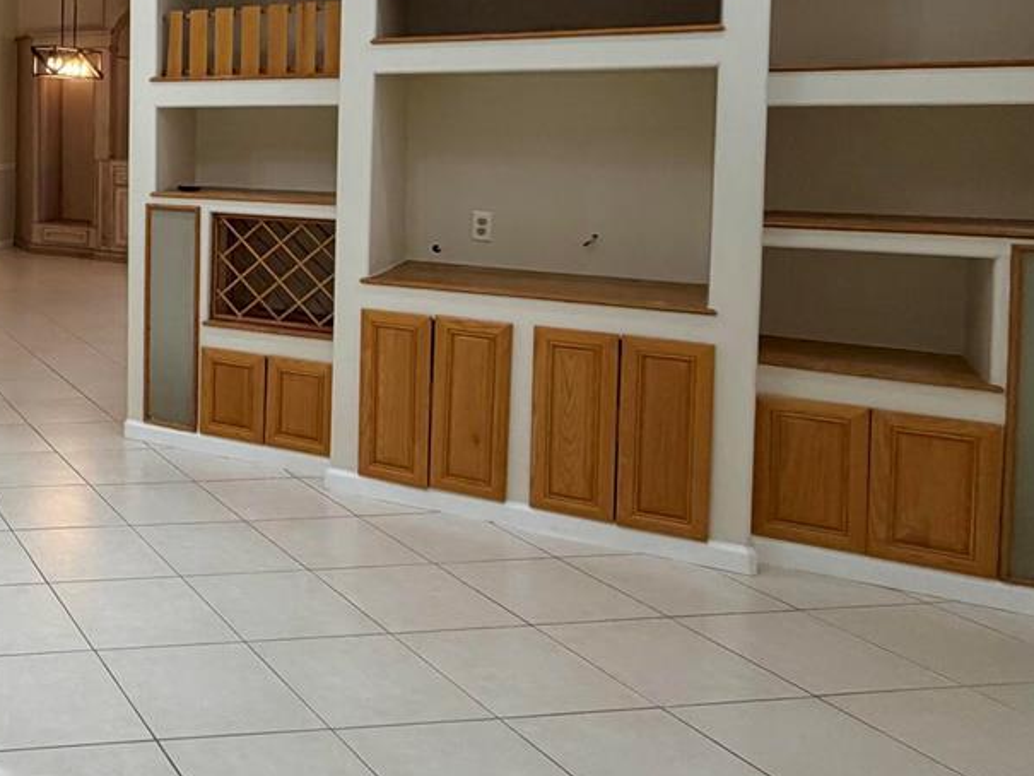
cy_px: 150
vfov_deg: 37.3
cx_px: -133
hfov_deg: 39.7
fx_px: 1105
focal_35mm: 37
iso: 160
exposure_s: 1/120
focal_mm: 2.22
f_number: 2.2
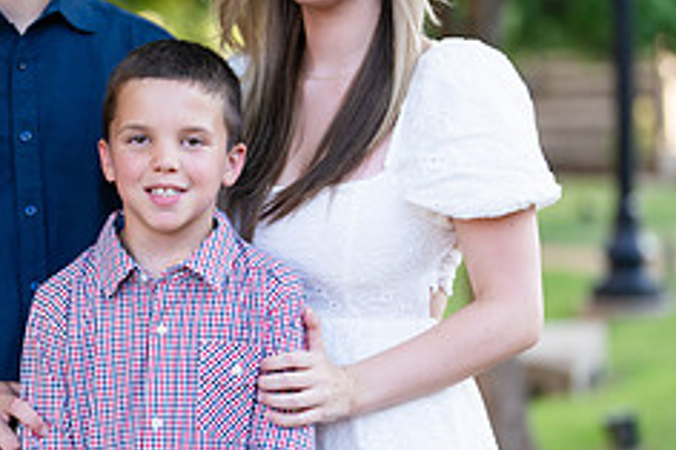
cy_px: 231
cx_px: 183
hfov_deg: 16.6
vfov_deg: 11.1
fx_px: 2308
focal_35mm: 123
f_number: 1.2
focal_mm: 50
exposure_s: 1/1000
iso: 200
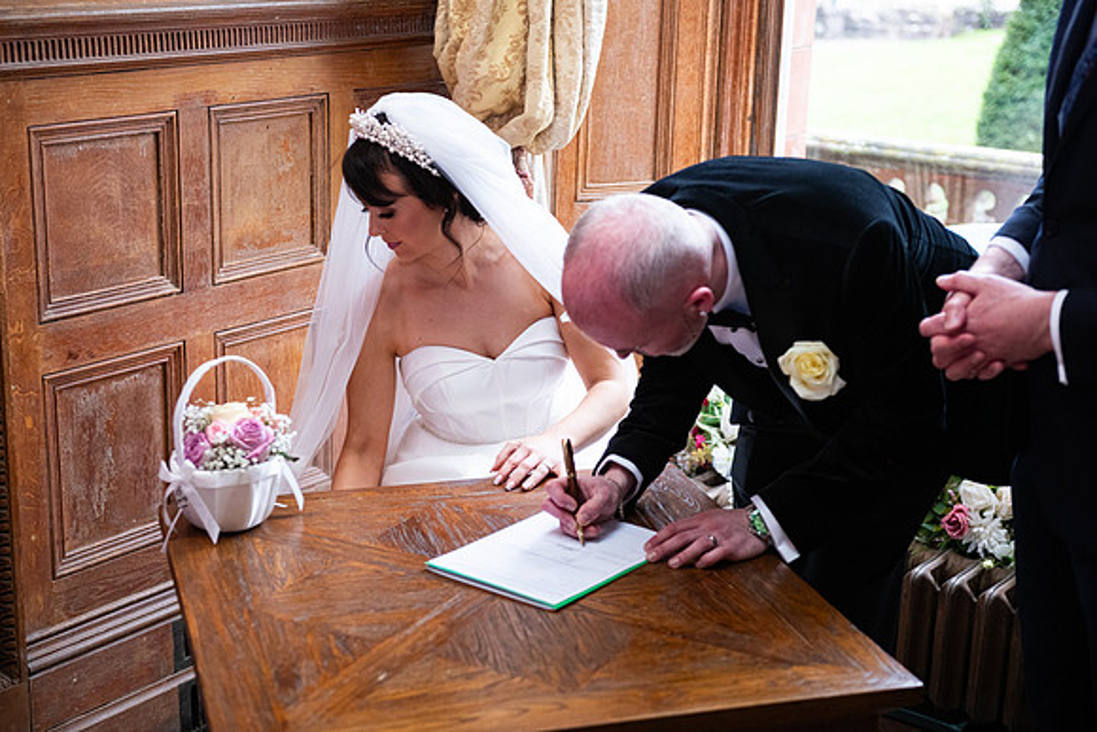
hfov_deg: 36.2
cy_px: 366
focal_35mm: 55
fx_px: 1676
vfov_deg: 24.6
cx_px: 548
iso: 1000
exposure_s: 1/160
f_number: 3.5
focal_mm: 55
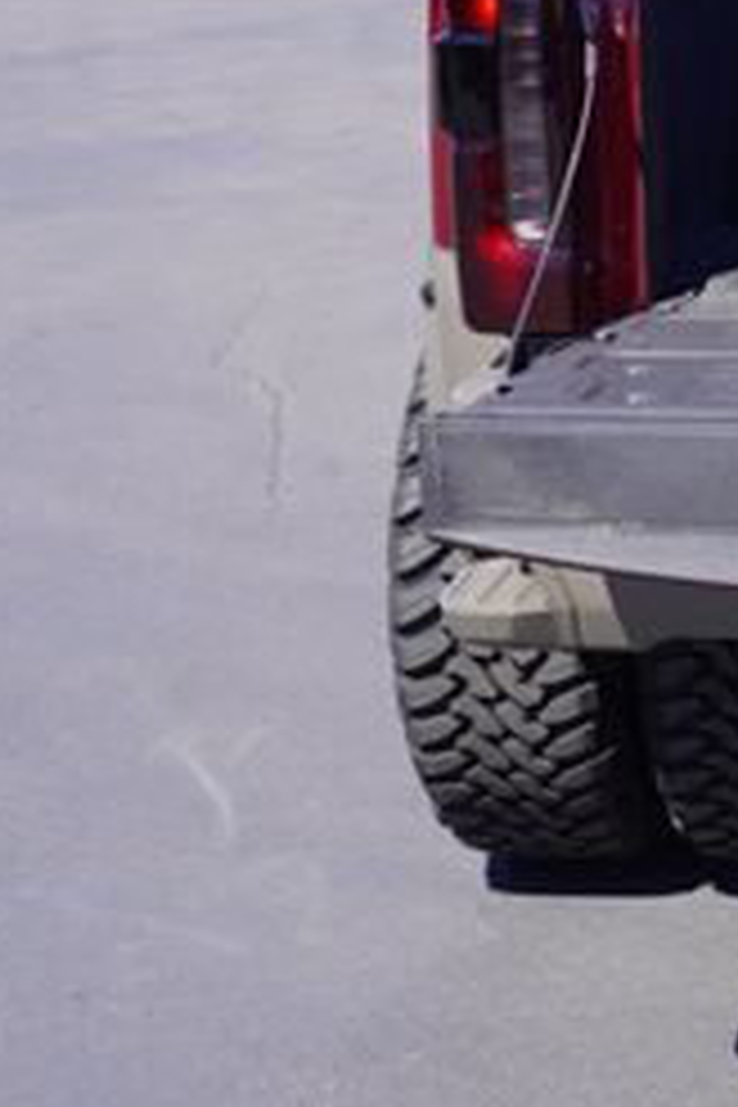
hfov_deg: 14.3
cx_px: 1269
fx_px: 2644
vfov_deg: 23.5
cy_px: 360
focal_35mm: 86
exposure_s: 1/125
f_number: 8
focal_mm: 22
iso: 100
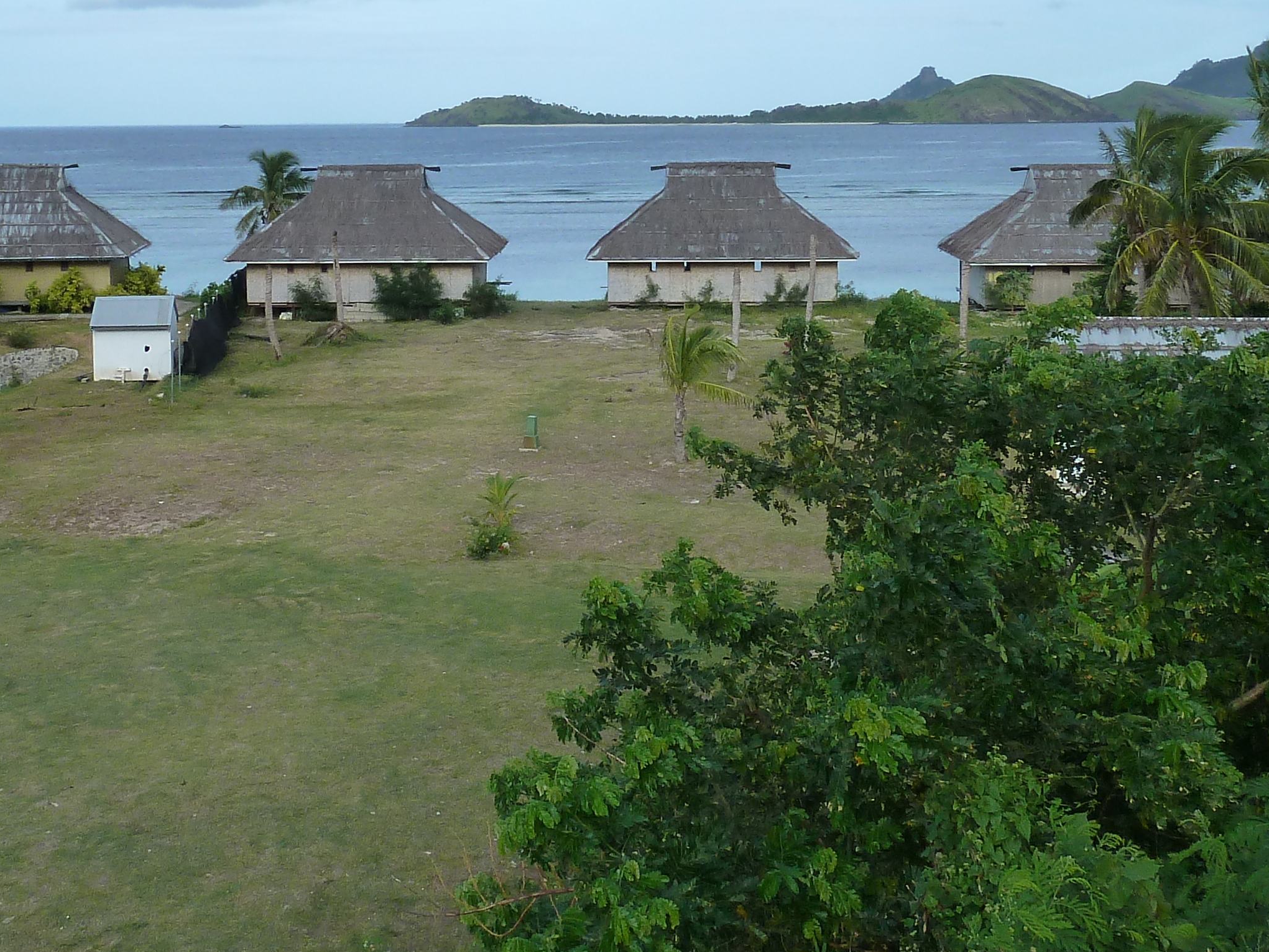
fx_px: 1796
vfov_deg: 29.2
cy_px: 236
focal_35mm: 49
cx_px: 566
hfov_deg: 38.9
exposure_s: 1/400
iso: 125
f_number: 4.5
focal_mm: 4.1
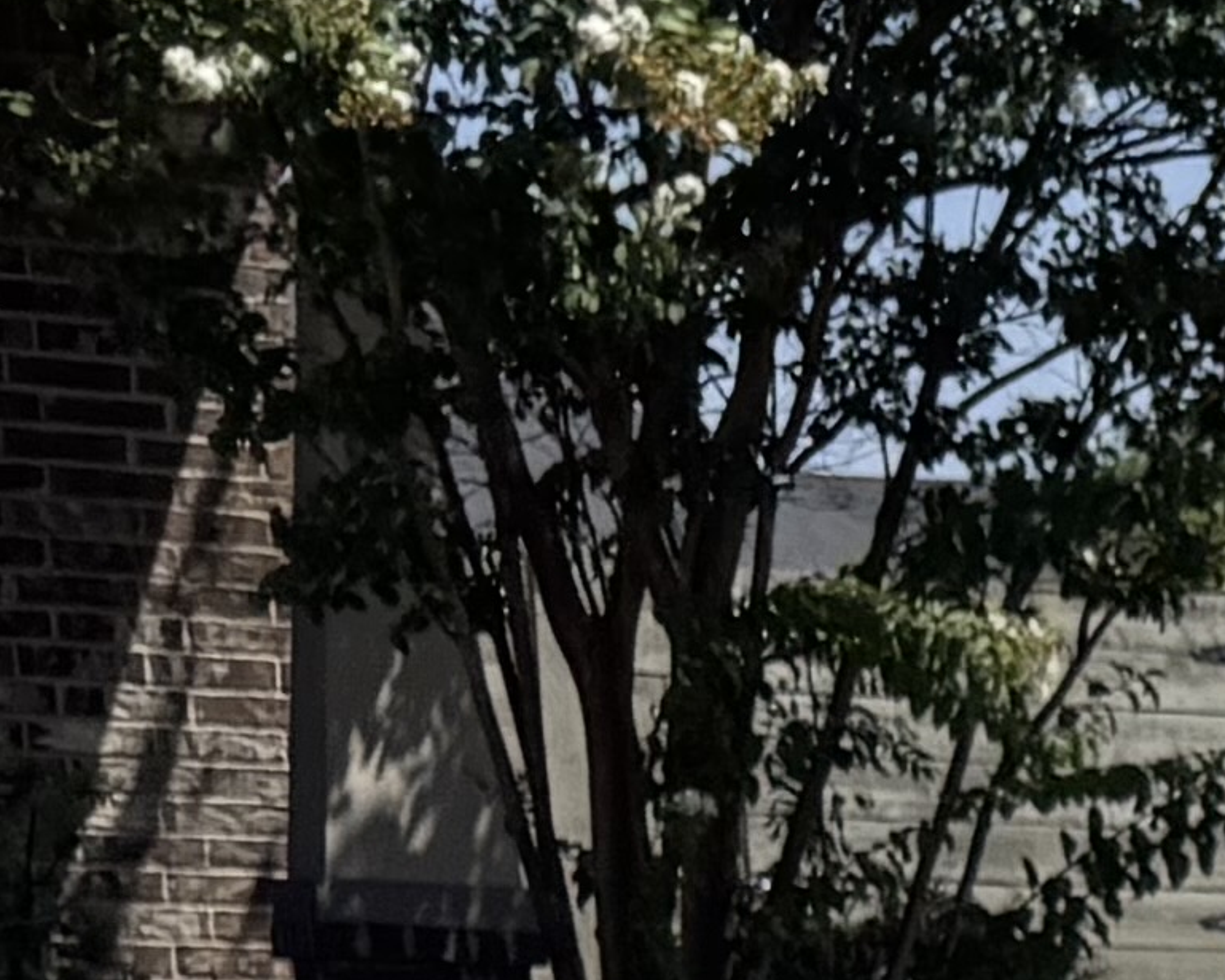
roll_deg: -1.5
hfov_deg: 8.9
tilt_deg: -11.2
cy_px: 2347
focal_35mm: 174
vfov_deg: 8.2
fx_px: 6308
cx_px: 3728
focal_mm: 6.76
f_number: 1.78
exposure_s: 1/5814
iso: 80
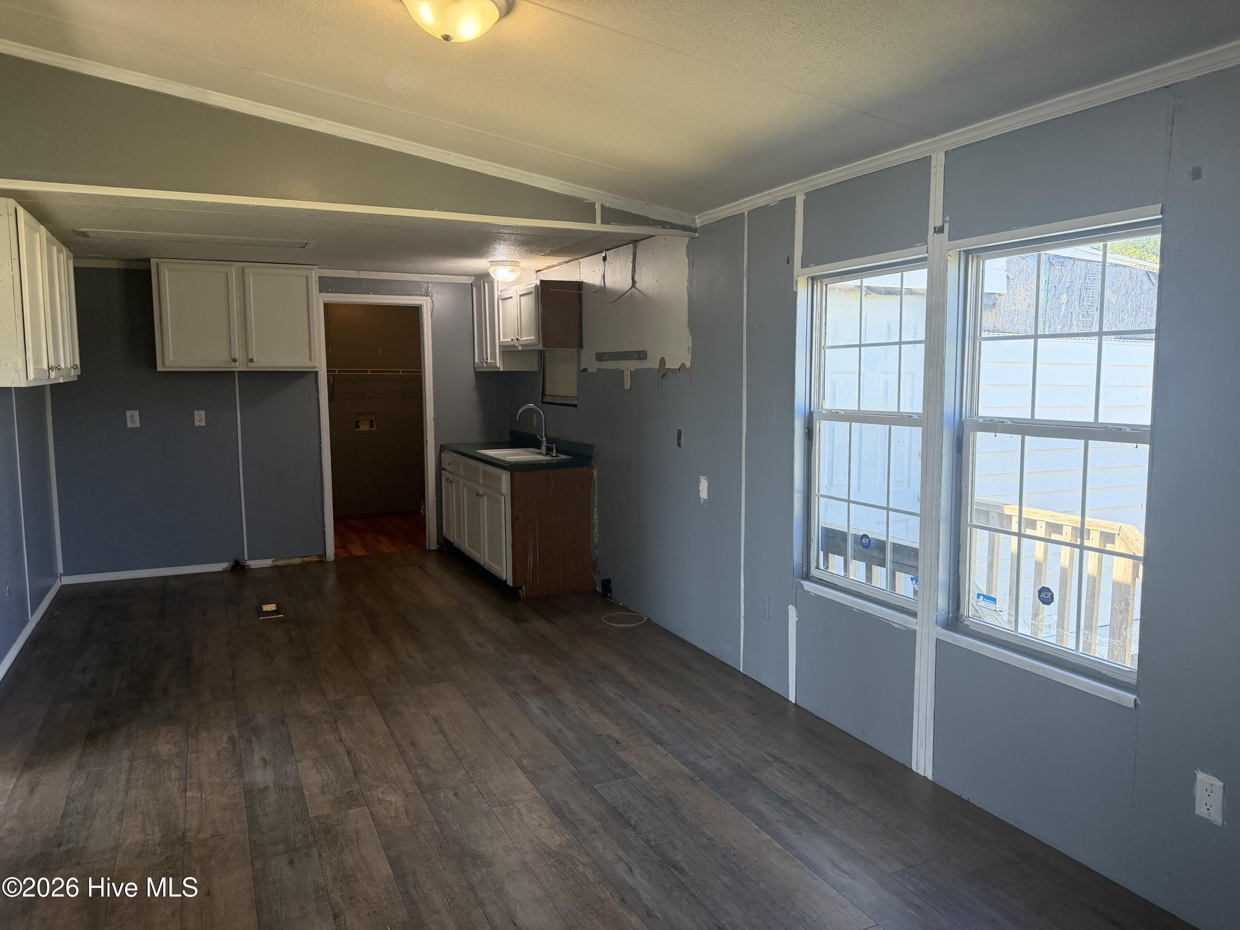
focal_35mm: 24
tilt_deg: -3.7
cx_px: 620
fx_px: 860
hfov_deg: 71.6
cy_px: 465
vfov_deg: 56.8
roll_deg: +1.1
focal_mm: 6.76
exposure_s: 1/226
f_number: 1.78
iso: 160
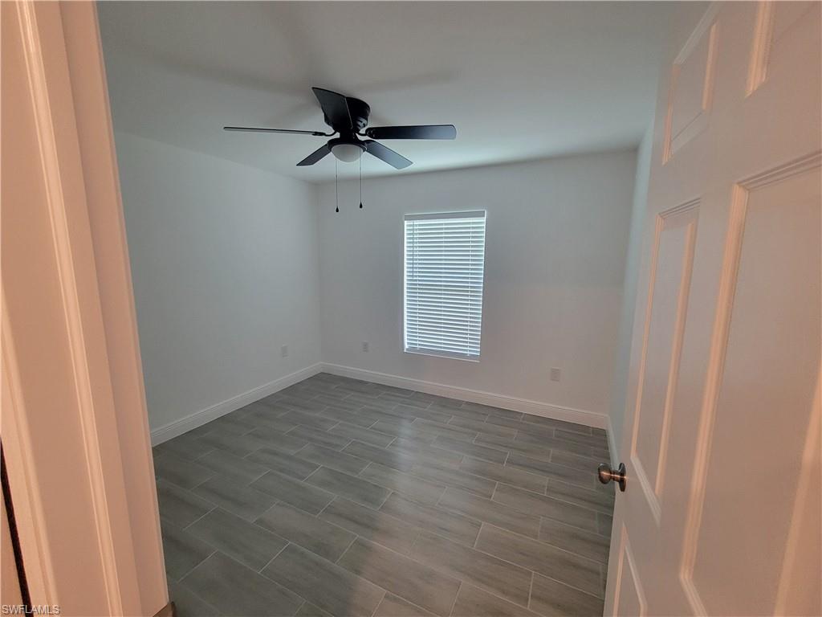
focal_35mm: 13
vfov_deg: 89.9
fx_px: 309
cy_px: 308
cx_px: 411
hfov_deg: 106.2
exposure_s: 1/60
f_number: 2.2
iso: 400
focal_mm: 2.2
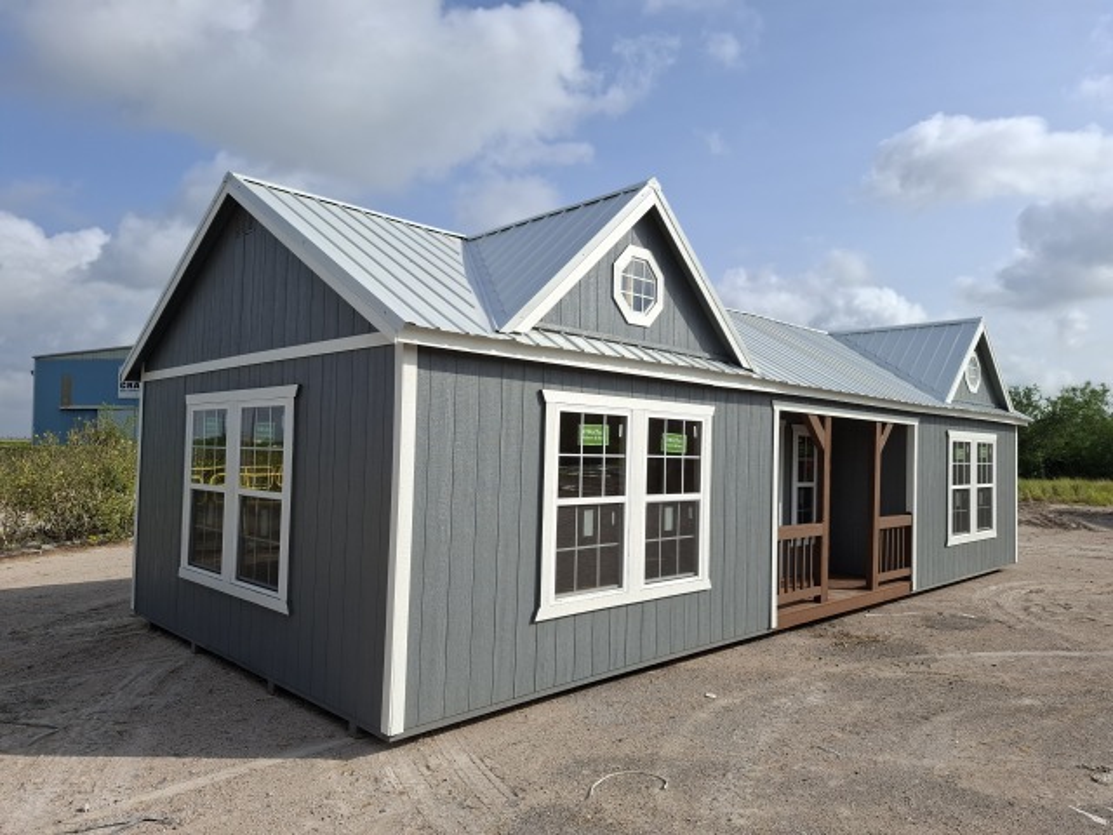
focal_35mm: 23
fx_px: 740
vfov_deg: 58.9
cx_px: 556
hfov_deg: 73.9
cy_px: 418
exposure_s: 1/2247
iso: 50
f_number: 1.8
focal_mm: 5.54
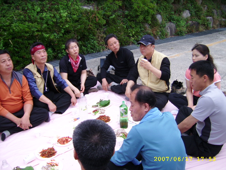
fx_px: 229
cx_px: 113
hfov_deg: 52.6
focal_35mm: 35
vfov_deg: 40.7
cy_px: 85
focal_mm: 5.95
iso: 100
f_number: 2.8
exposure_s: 1/65
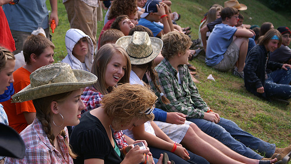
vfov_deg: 12.8
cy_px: 91
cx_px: 145
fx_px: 733
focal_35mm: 95
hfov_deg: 22.4
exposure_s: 1/160
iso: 200
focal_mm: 60
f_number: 5.6
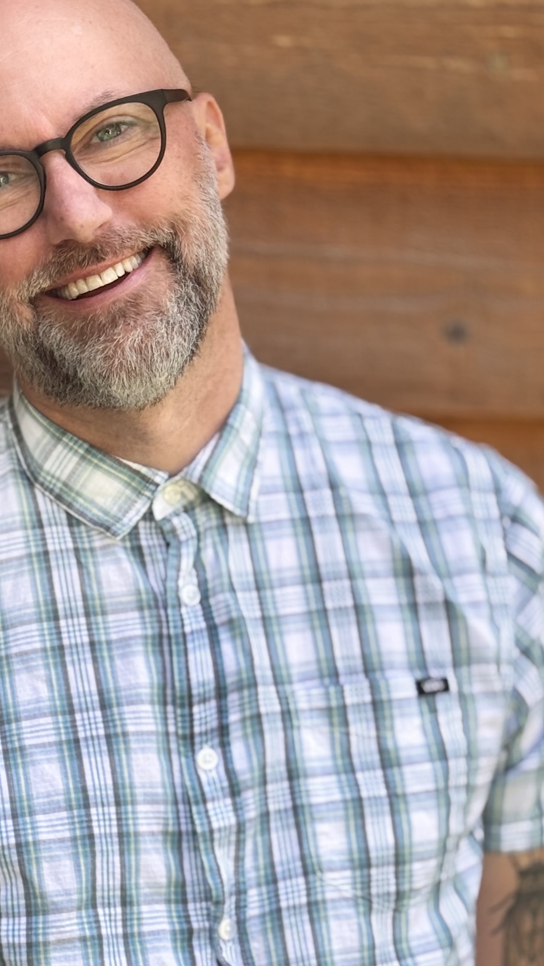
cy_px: 642
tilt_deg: -2.6
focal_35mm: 97
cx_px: 60
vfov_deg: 21.9
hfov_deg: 12.4
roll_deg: -0.6
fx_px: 2487
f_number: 1.78
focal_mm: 6.76
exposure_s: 1/464
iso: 64
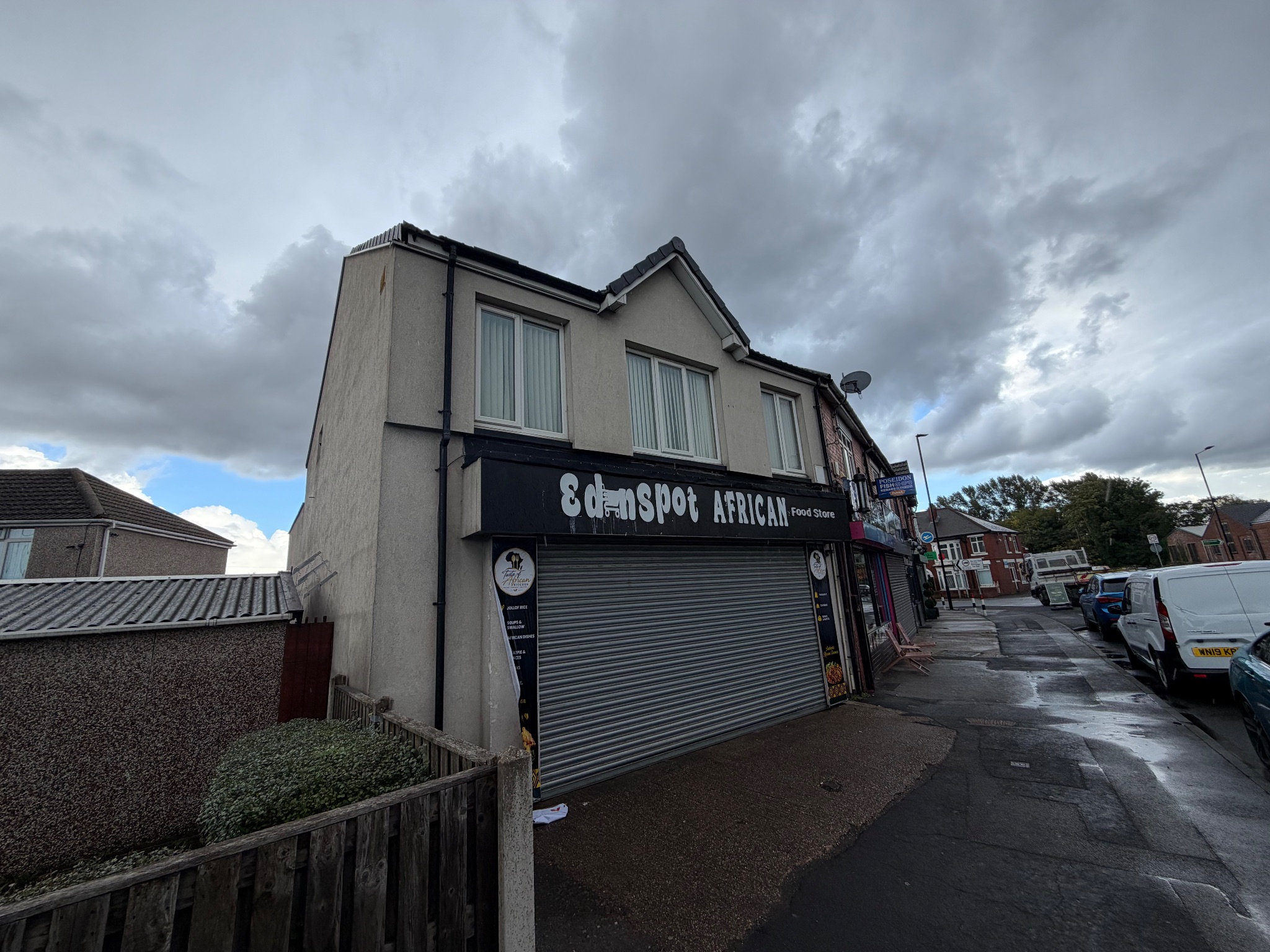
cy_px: 476
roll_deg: +4.1
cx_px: 635
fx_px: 514
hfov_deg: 102.1
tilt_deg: +13.3
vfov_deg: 85.7
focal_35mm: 14
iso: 40
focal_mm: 2.22
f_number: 2.2
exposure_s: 1/502
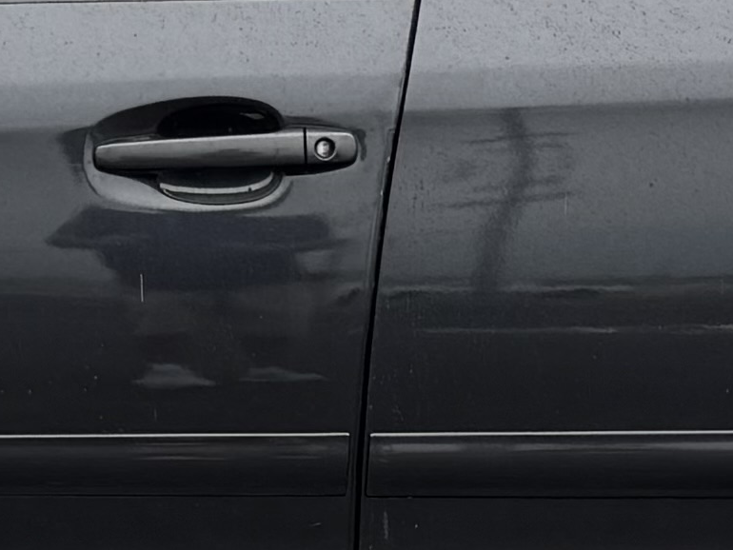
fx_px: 3770
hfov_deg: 11.1
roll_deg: -3.0
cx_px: 216
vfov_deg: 8.3
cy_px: 603
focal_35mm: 178
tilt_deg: -12.6
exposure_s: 1/318
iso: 80
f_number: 1.78
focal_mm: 6.76
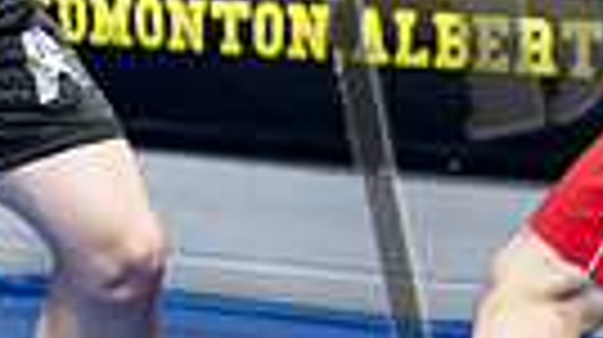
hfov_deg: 10.1
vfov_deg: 5.6
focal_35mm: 213
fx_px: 3402
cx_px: 302
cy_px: -142
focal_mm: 47
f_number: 2.8
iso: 8000
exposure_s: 1/1000
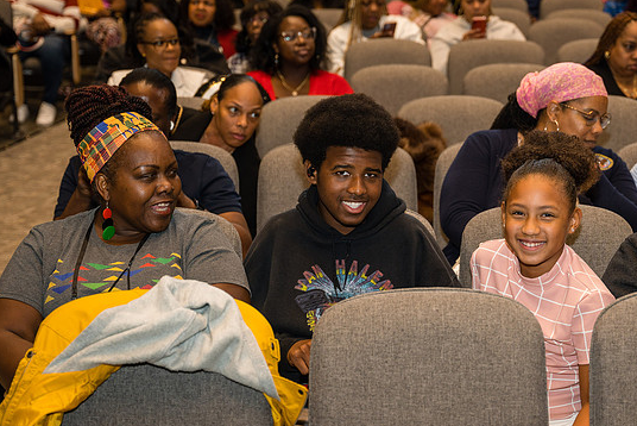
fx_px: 1381
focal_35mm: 78
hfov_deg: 25.9
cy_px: 194
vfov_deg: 17.5
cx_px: 417
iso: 320
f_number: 2.8
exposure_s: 1/250
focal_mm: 51.5
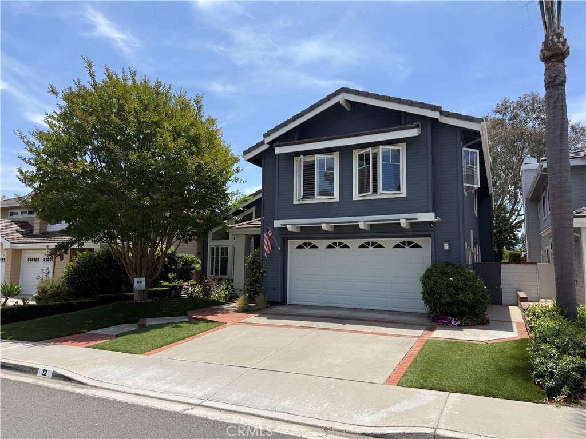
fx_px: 406
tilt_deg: +6.9
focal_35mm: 24
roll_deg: -0.9
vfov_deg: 56.8
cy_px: 220
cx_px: 293
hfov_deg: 71.6
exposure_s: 1/4405
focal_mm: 6.76
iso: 80
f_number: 1.78
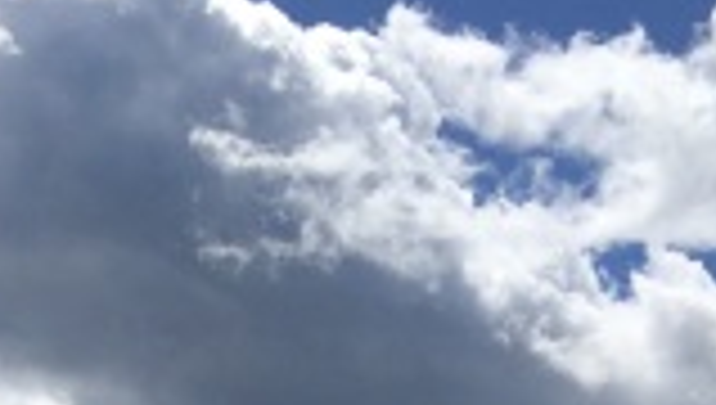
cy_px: 958
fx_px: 1749
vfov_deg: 11.2
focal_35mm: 92
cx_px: 68
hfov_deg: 22.6
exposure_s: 1/5128
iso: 40
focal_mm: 4.12
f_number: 2.2
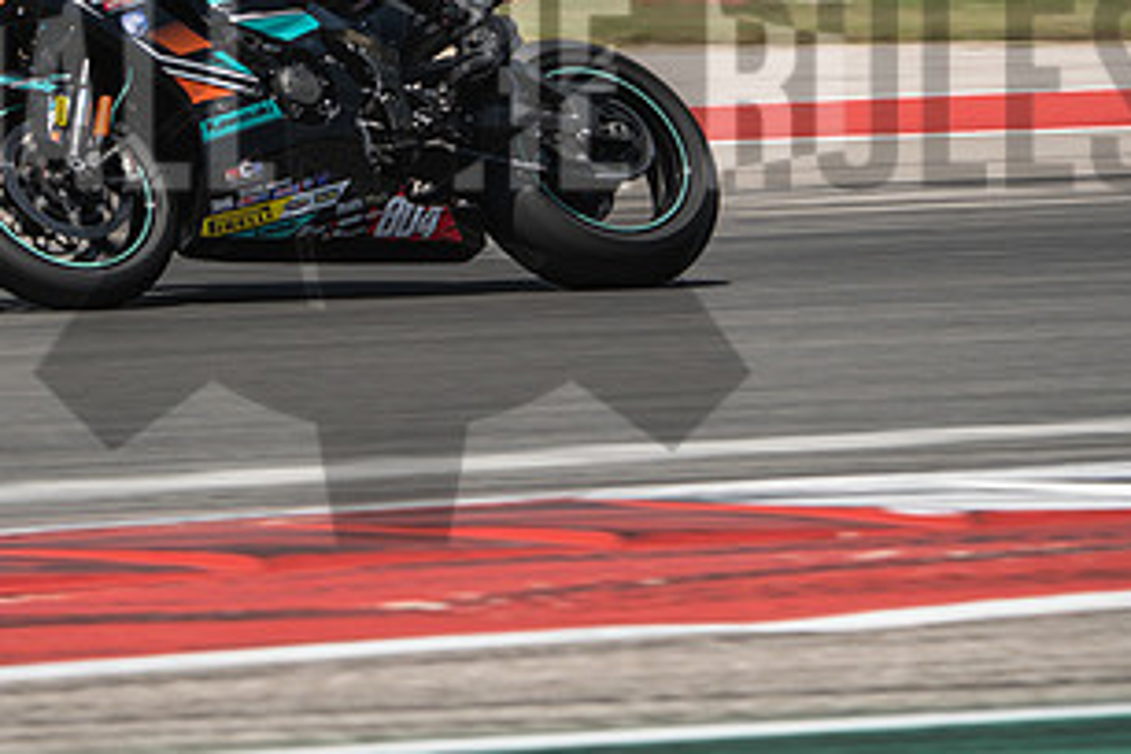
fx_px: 17875
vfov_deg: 2.4
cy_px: 94
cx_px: 392
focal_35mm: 569
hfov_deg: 3.6
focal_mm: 200
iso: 160
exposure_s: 1/400
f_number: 7.1
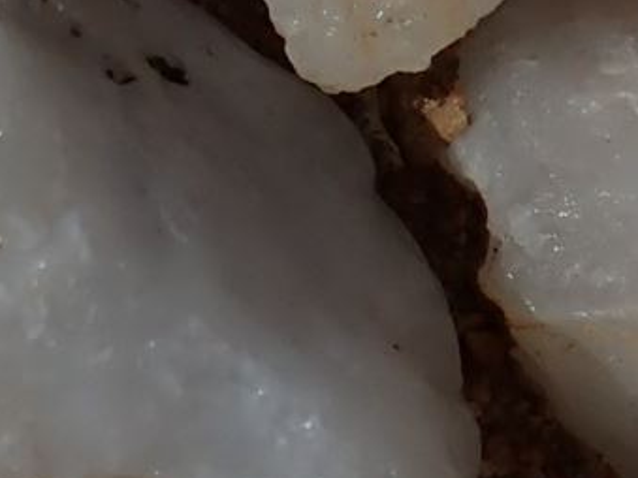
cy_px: -613
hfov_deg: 10.4
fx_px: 3482
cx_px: -23
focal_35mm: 189
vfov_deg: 7.4
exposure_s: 1/800
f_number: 9
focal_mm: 5.87
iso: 100
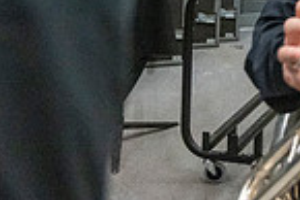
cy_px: -170
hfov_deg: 18.6
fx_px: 801
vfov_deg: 12.8
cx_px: 461
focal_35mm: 96
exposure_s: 1/500
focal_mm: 24
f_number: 4
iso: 10000
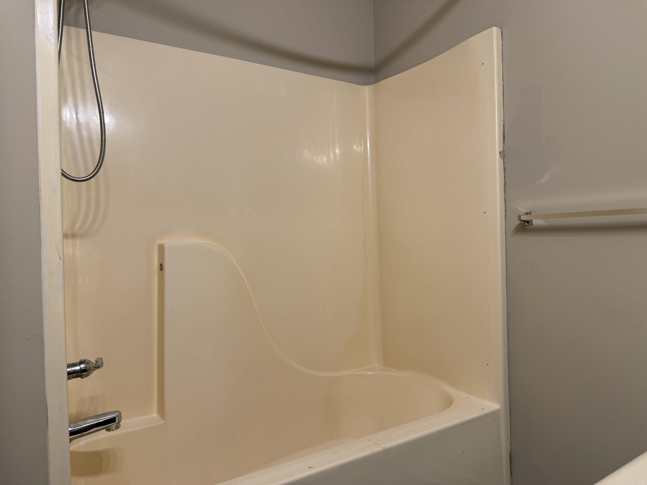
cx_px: 324
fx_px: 449
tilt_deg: +0.5
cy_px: 242
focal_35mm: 24
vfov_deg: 56.8
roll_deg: +1.6
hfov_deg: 71.6
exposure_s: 1/120
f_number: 1.78
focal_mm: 6.76
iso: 125
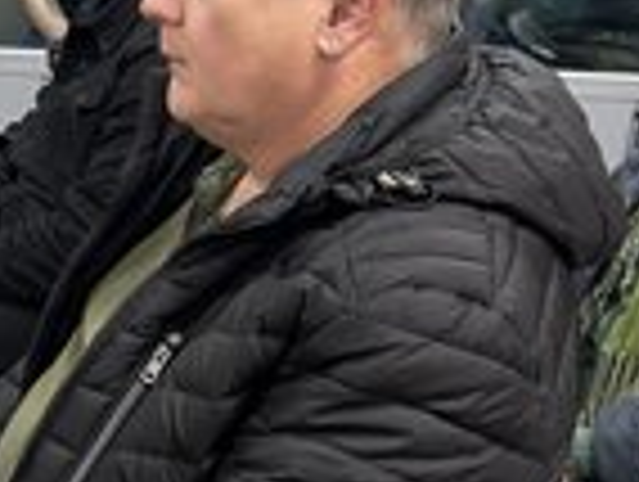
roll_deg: -2.6
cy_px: 275
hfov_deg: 24.6
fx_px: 1350
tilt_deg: -20.8
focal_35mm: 73
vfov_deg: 20.2
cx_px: -90
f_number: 1.5
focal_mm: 5.7
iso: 400
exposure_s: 1/60
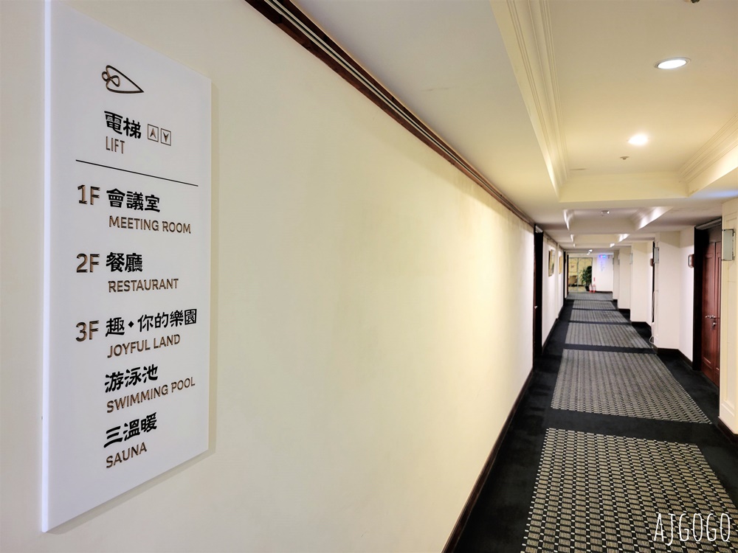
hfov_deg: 67.3
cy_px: 276
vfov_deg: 53.1
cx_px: 369
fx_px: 554
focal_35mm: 26
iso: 250
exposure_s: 1/40
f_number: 1.8
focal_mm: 5.4
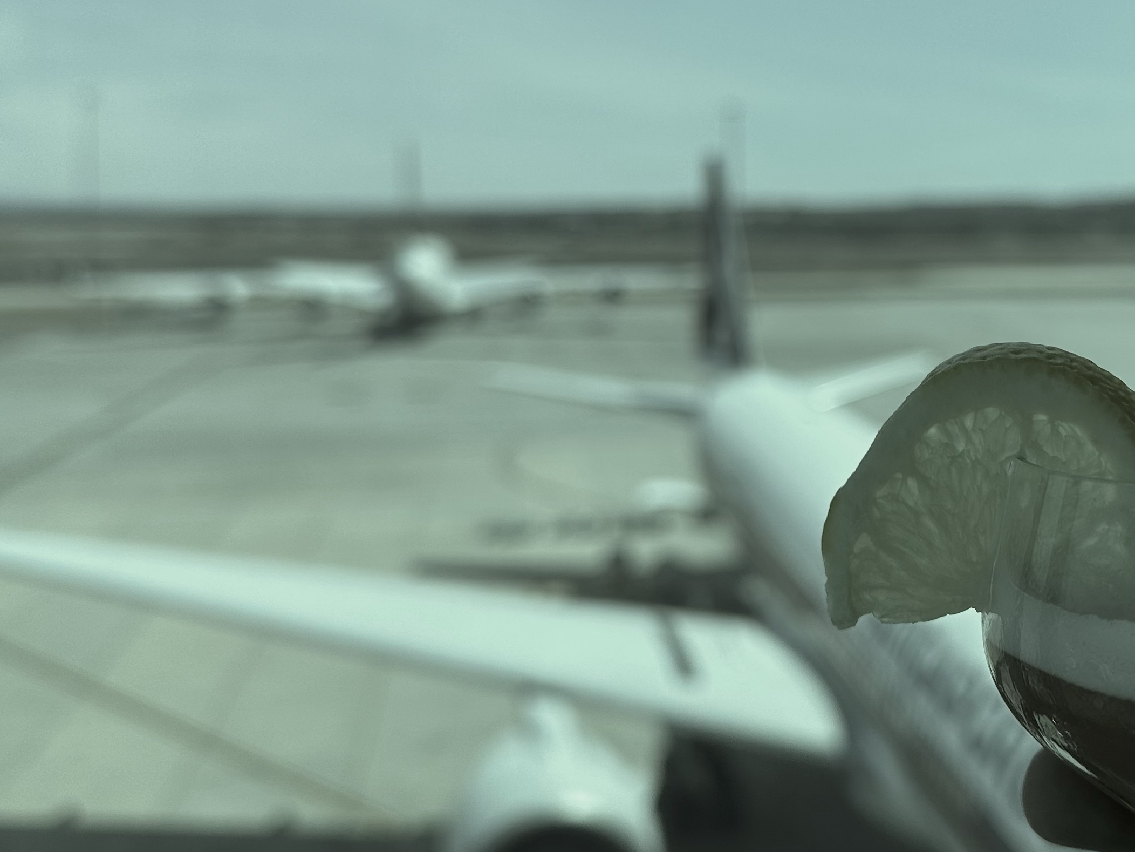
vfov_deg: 31.3
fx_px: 1508
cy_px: 289
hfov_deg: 40.1
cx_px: 850
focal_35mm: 46
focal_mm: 6.86
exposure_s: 1/4016
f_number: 1.78
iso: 80
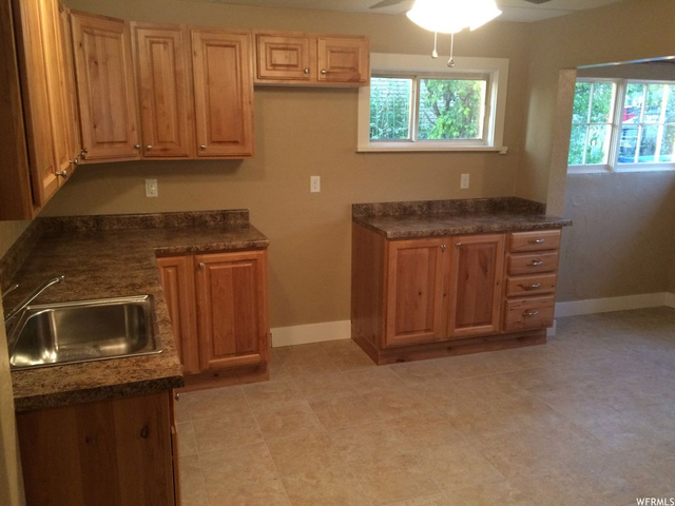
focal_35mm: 29
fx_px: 565
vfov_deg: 48.2
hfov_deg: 61.7
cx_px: 338
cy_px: 253
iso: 200
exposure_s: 1/30
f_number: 2.2
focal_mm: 4.15
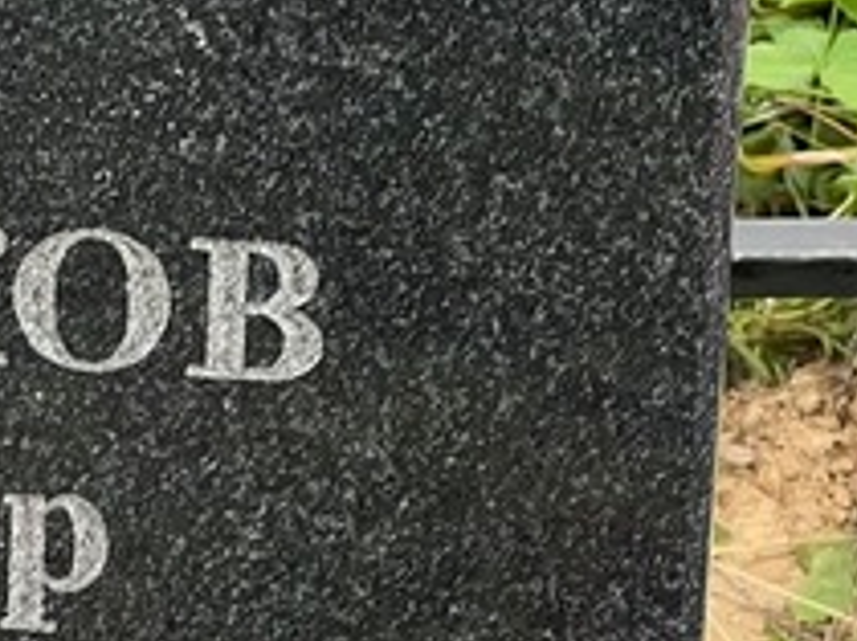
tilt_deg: -25.3
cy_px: 408
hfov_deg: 6.7
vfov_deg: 5.0
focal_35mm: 294
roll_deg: +1.3
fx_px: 7270
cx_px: -273
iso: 32
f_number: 2.8
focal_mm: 9
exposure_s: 1/103
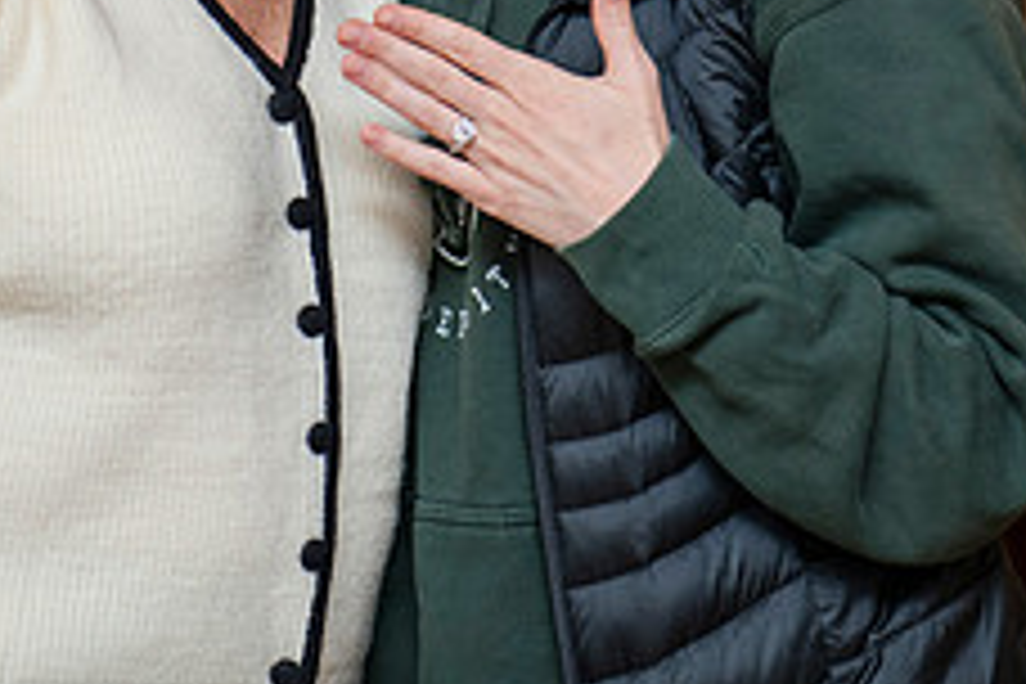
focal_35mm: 195
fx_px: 5557
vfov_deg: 7.0
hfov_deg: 10.5
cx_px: 421
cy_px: -181
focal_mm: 70
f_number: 3.5
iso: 500
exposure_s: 1/160
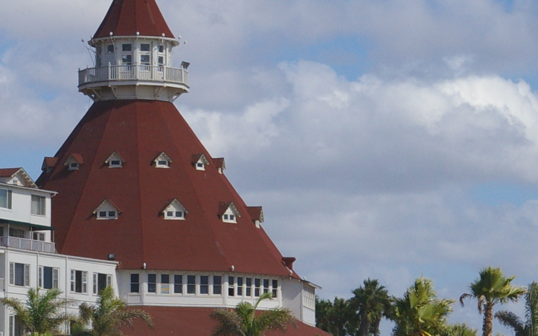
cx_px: 132
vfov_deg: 5.4
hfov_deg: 8.6
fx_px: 3555
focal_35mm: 242
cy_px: 170
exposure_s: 1/500
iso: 400
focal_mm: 55
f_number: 16
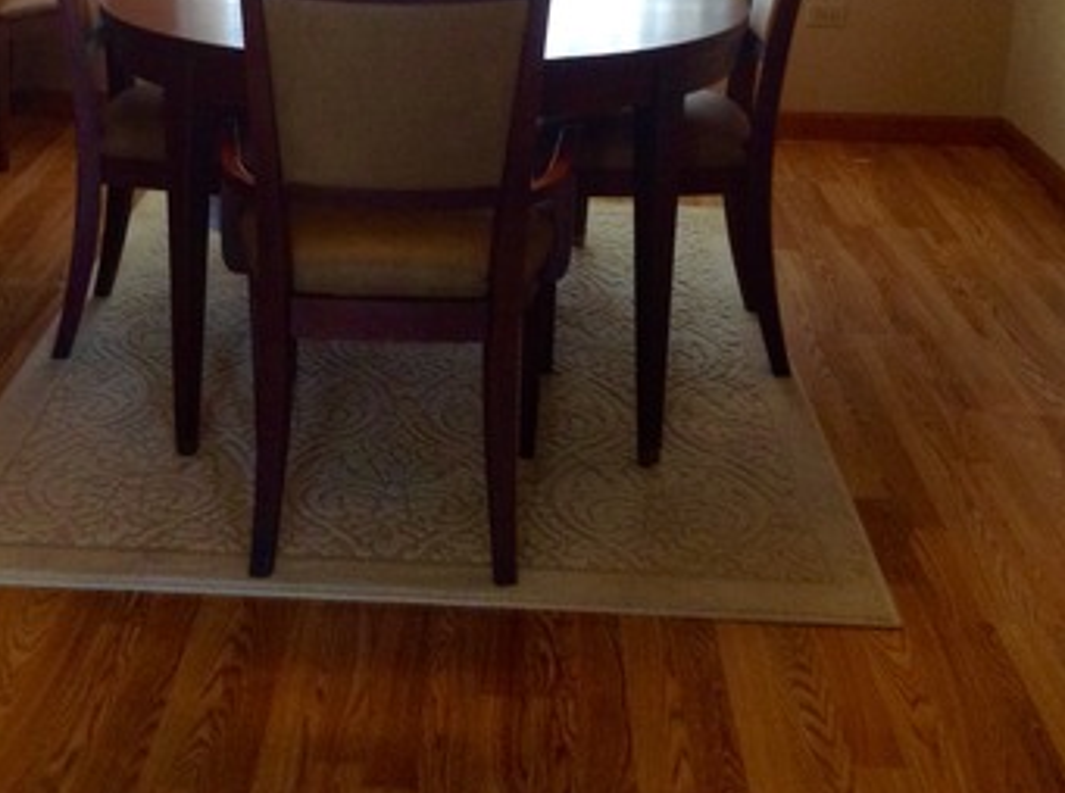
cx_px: 372
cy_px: 75
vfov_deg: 22.9
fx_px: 1903
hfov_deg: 31.1
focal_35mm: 62
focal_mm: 3.3
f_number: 2.4
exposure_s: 1/24
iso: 100
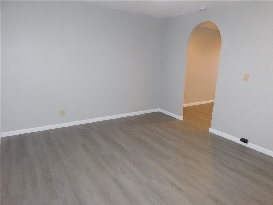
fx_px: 181
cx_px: 136
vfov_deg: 58.9
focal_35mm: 23
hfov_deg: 73.9
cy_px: 102
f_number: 3
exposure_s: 1/30
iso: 200
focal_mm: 4
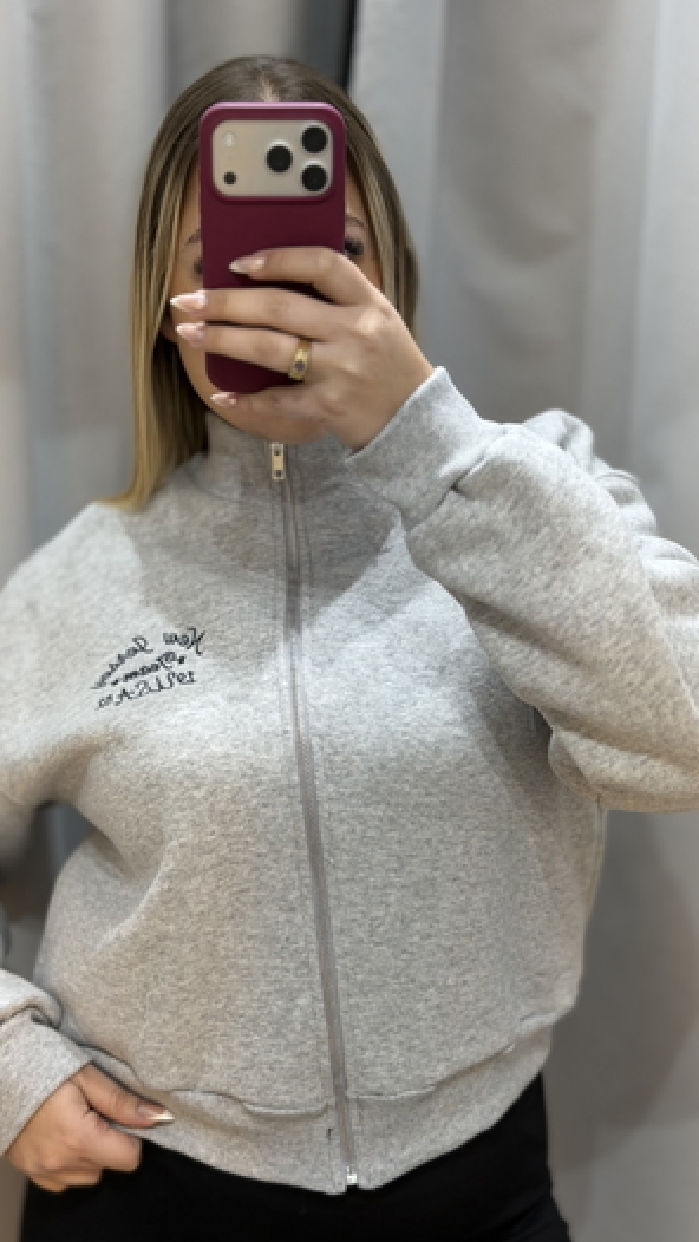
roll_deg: -1.7
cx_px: 352
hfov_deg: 22.6
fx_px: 1746
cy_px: 615
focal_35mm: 53
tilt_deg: -14.6
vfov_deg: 39.2
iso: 64
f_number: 1.78
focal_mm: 6.76
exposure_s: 1/50
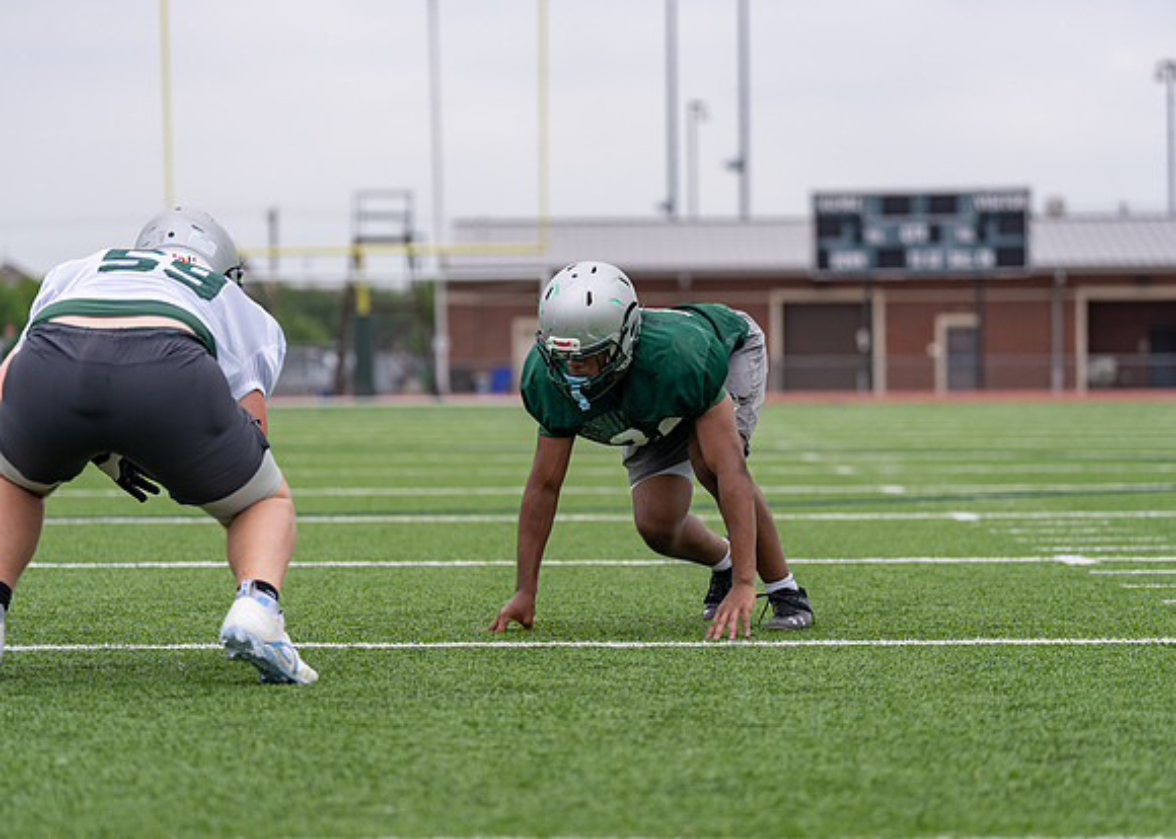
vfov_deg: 11.4
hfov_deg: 15.9
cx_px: 588
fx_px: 4221
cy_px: 420
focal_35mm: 126
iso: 160
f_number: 2.8
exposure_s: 1/2500
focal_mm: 117
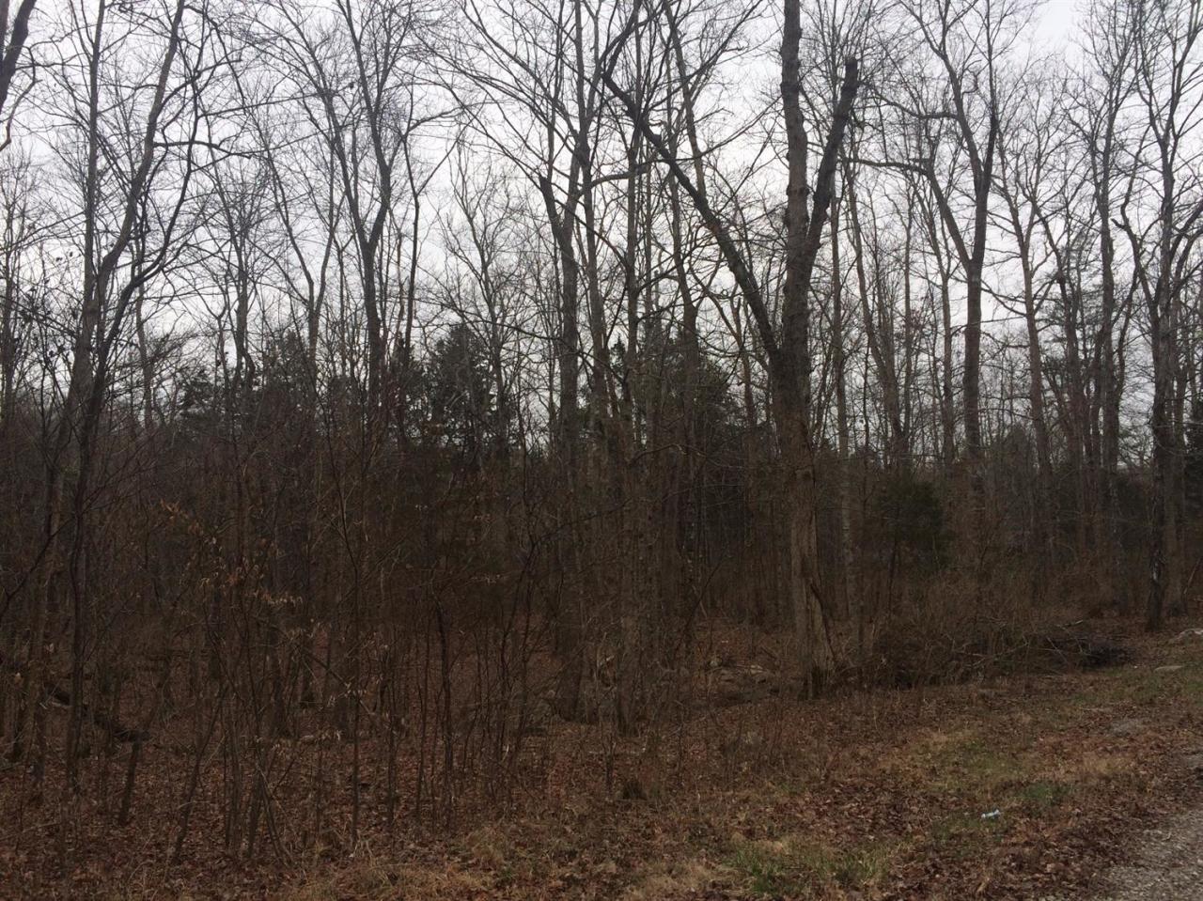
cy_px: 450
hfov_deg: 61.7
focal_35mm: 29
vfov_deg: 48.2
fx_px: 1007
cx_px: 602
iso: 32
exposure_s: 1/651
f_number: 2.2
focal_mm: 4.15
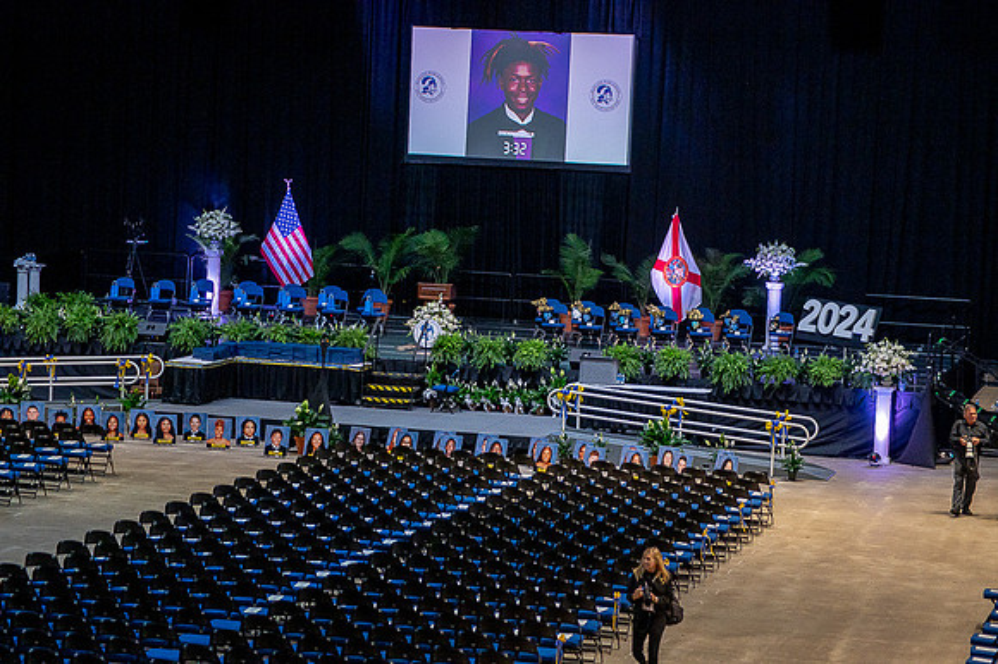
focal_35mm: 120
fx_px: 3325
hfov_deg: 17.1
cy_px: 332
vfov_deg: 11.4
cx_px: 499
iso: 1250
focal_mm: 120
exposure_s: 1/250
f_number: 4.8
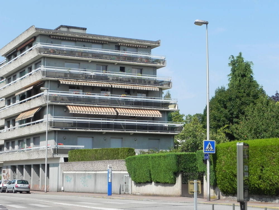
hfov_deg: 26.0
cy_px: 105
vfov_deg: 19.6
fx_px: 604
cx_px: 140
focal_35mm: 75
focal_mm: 13.4
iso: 160
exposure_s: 1/343
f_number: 7.1
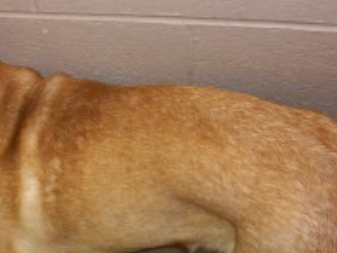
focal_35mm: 69
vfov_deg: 21.3
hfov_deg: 27.6
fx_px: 671
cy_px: 116
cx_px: 64
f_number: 2.8
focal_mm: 7.5
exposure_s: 1/30
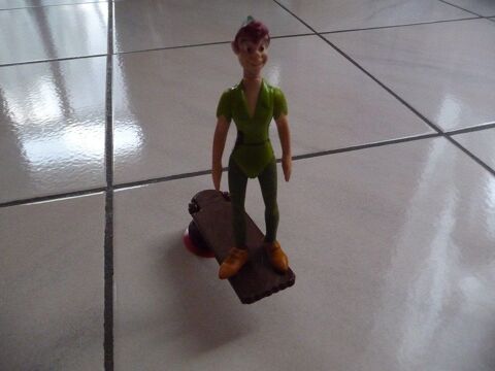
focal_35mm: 28
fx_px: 400
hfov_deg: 63.4
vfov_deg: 49.7
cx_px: 248
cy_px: 186
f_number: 3.3
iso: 800
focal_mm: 4.7
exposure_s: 1/30
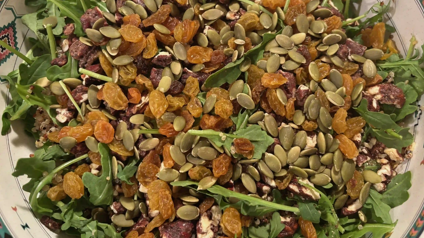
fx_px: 326
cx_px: 216
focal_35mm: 29
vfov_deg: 40.0
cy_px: 95
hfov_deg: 66.1
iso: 500
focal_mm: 5.96
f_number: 1.6
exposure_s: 1/60
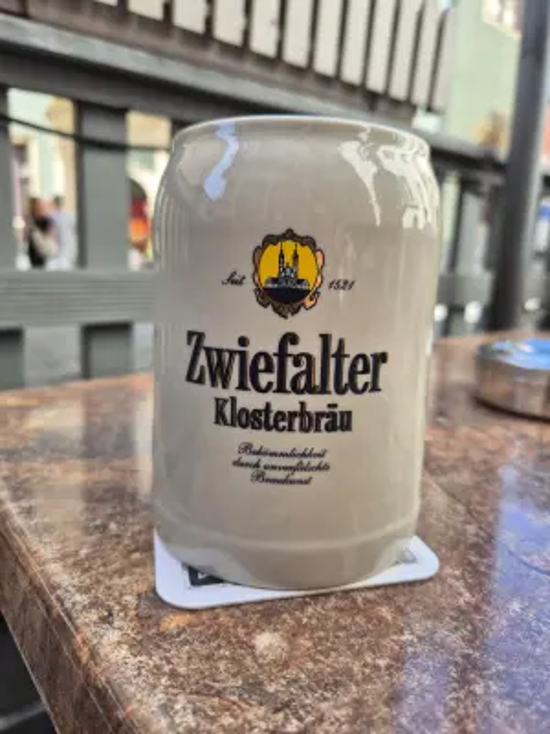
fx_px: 487
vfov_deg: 73.9
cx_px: 275
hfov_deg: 58.9
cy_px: 367
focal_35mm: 23
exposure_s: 1/244
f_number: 1.8
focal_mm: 5.4
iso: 25
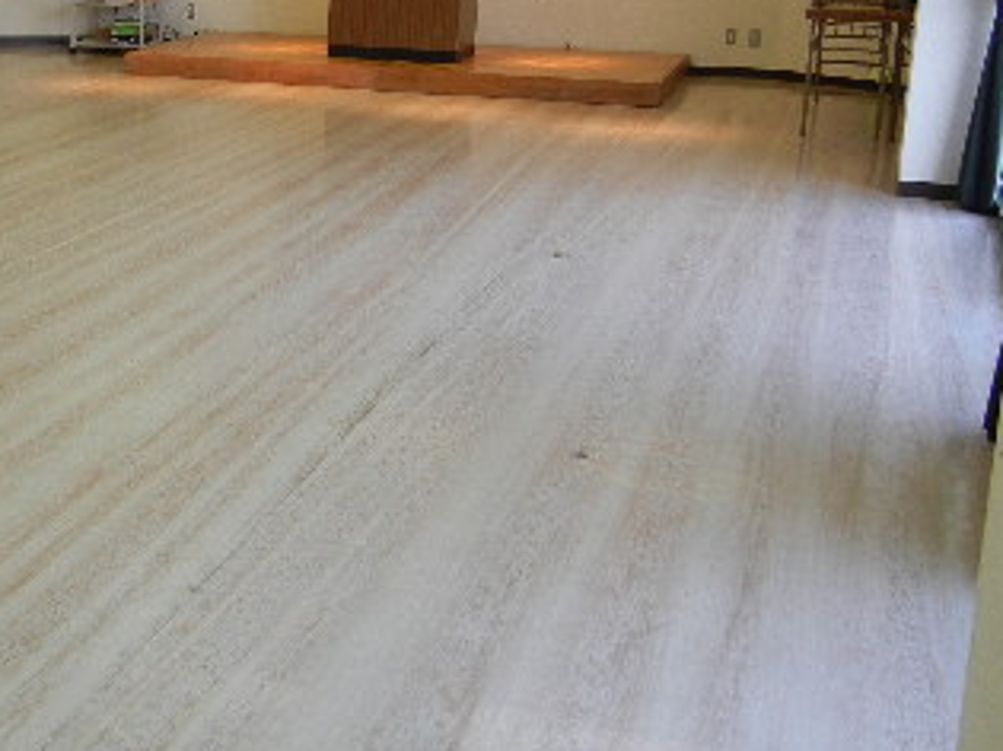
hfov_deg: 30.1
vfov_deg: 23.9
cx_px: 73
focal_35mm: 61
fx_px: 1767
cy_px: 258
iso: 160
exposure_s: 1/60.3
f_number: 3.5
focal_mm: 5.4
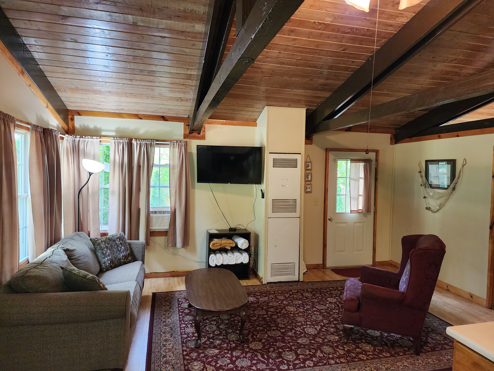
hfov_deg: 73.9
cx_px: 247
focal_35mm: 23
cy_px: 186
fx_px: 328
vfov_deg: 58.9
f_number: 1.8
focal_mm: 6.4
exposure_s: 1/60
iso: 640
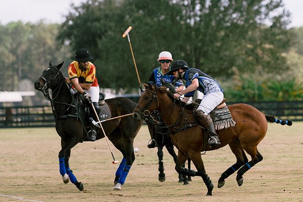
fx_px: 2140
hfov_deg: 8.1
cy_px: 101
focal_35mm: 254
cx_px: 257
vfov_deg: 5.4
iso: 200
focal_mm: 150
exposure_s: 1/2000
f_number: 3.5
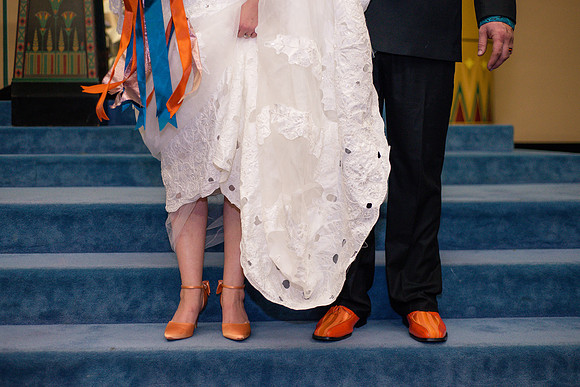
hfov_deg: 37.9
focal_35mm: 52
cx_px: 280
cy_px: 200
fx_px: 845
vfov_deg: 25.8
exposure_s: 1/640
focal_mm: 50
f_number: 2.5
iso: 800
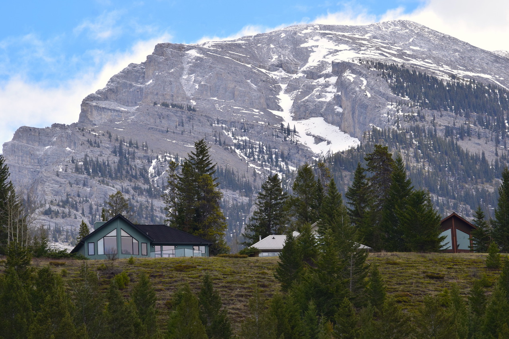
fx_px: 2651
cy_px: 170
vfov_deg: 7.3
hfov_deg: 11.0
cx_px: 254
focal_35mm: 188
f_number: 11
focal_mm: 125
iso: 400
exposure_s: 1/500
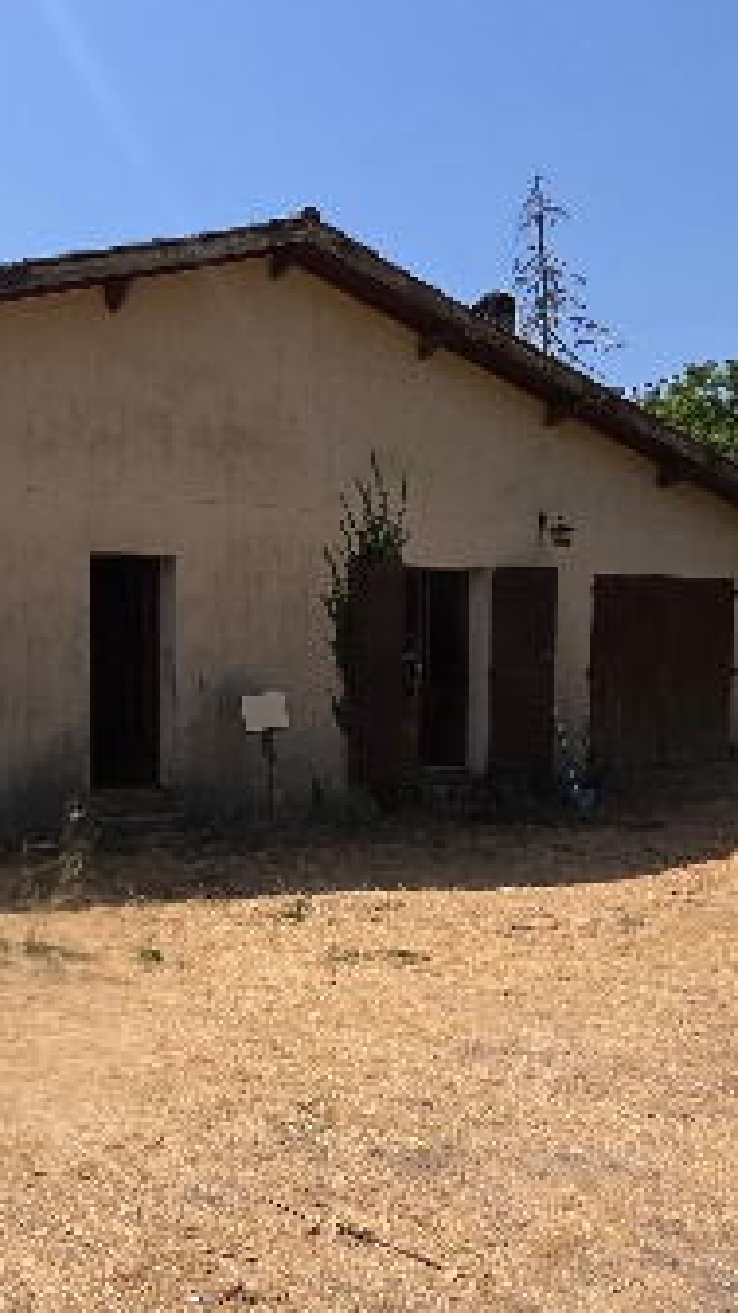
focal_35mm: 27
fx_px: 939
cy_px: 696
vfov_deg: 69.8
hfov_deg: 39.4
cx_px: 59
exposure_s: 1/1429
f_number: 1.9
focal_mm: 2.2
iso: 20
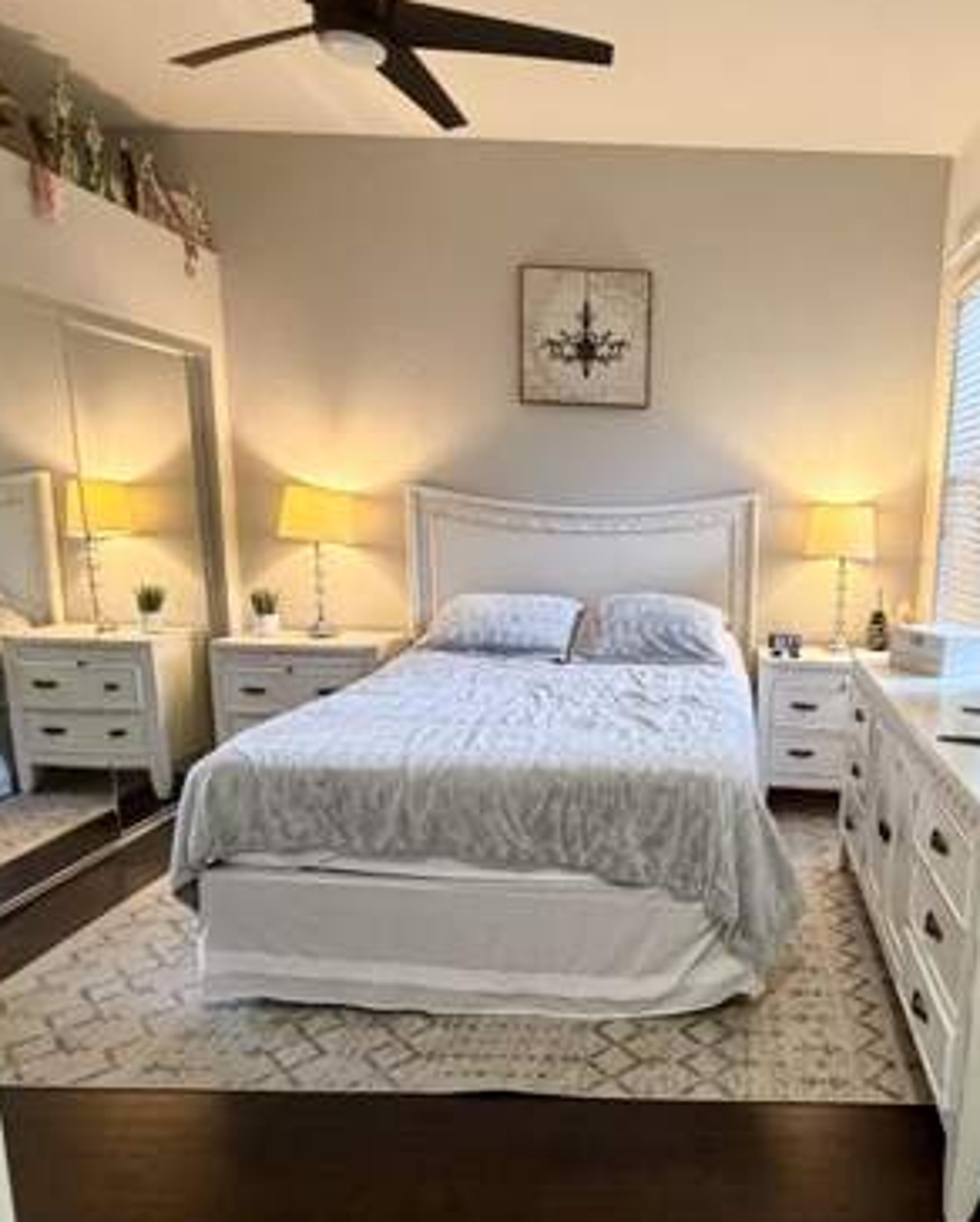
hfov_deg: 56.3
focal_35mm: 24
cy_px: 675
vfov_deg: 70.0
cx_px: 722
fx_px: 869
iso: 400
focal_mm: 2.22
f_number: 2.2
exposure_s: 1/60
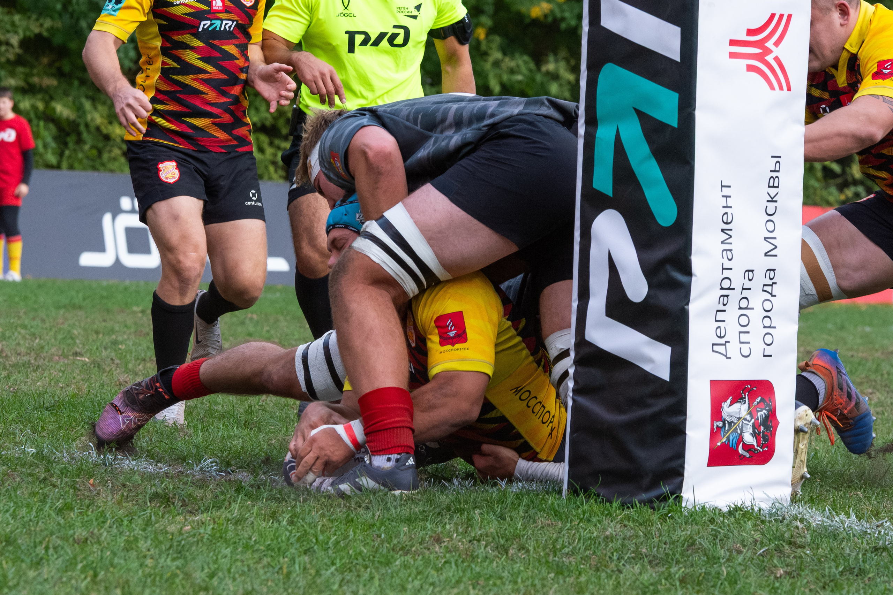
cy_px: 282
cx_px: 420
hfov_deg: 8.9
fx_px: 5741
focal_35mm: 231
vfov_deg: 5.9
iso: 1600
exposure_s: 1/1250
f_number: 7.1
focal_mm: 140
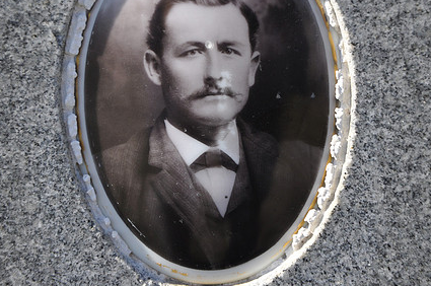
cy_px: 101
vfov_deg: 10.8
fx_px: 1518
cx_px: 231
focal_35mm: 127
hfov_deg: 16.2
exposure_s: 1/125
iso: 200
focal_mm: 62
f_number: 5.6
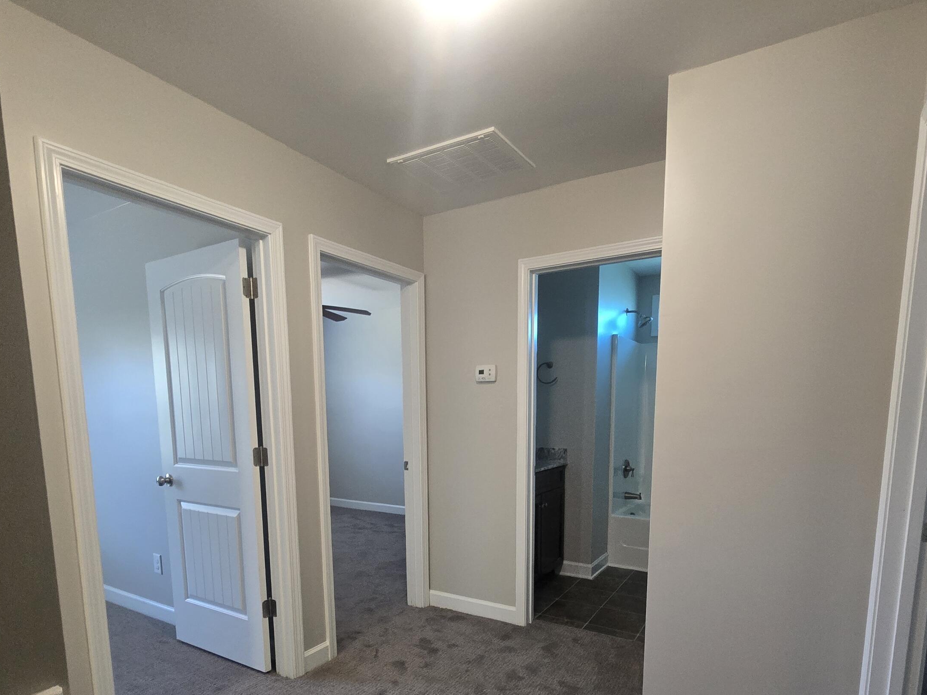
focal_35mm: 18
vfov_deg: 69.2
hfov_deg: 87.8
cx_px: 459
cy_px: 473
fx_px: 482
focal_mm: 2.2
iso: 640
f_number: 2.2
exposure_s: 1/60
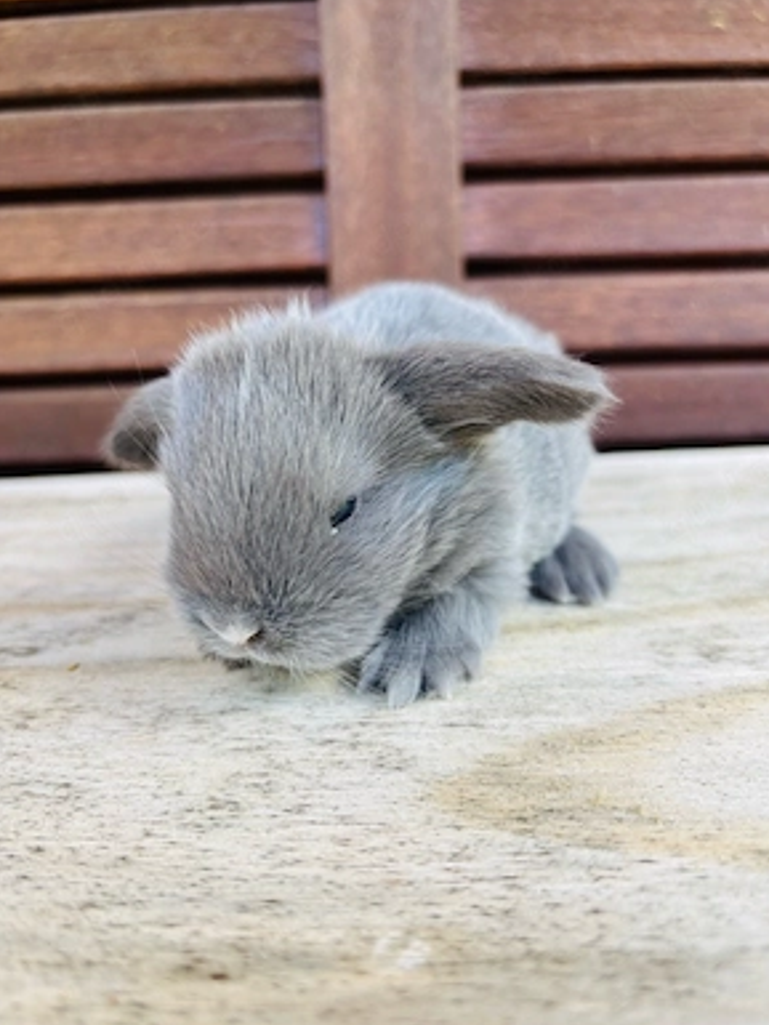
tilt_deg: -16.7
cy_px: 511
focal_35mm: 27
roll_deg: +3.5
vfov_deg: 65.3
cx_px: 394
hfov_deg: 51.4
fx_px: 799
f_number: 1.6
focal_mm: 5.96
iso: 32
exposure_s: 1/121
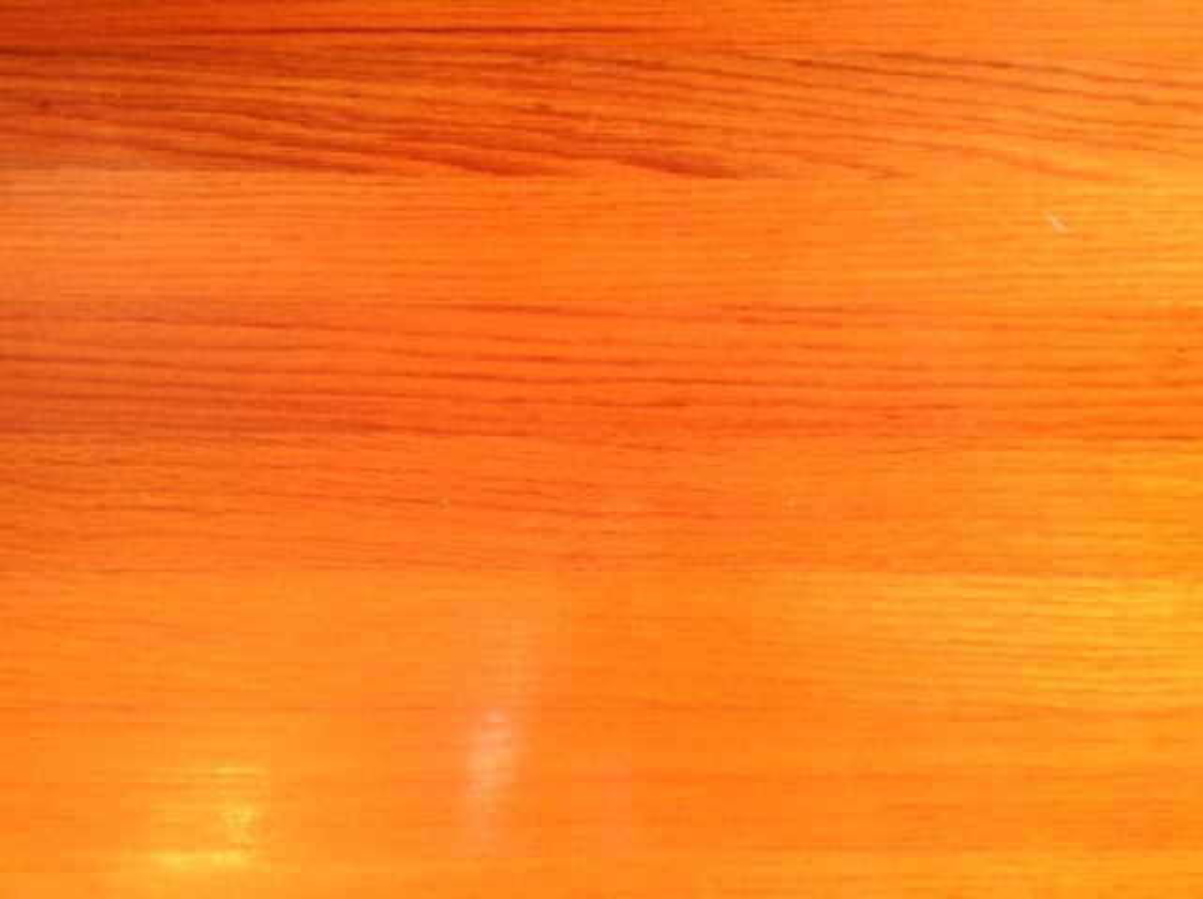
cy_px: 450
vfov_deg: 40.6
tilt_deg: -83.6
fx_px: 1215
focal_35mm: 35
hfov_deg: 52.7
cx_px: 602
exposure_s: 1/30
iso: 50
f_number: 2.4
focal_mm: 4.28
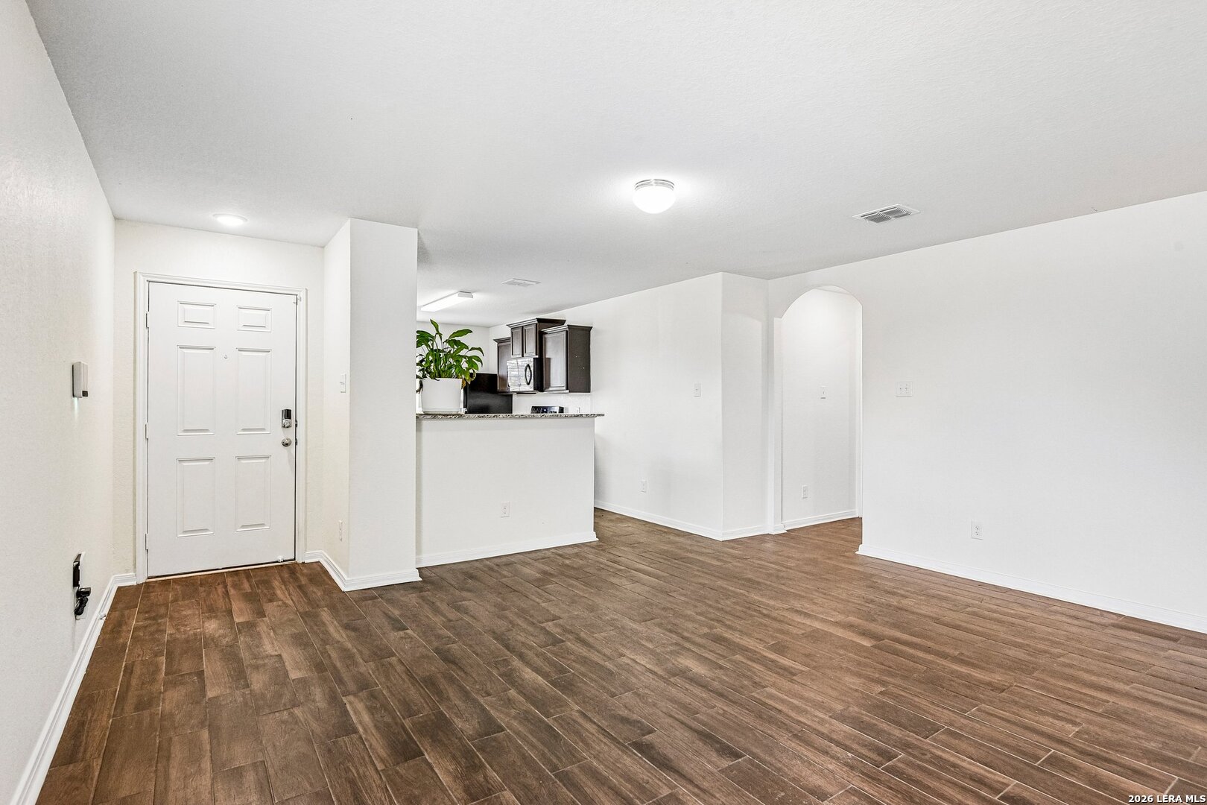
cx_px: 604
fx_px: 603
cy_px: 402
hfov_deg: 90.0
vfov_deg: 67.4
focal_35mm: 18
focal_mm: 18
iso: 1600
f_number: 8
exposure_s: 1/20
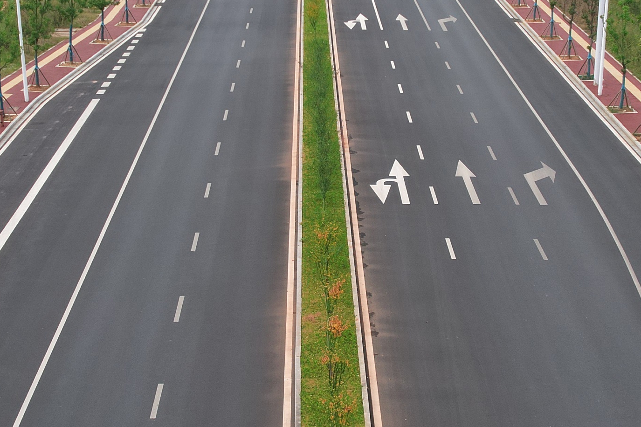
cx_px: 322
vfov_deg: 21.2
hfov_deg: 31.4
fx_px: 1139
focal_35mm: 64
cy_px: 178
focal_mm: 8.38
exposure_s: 1/1000
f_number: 2.8
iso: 100
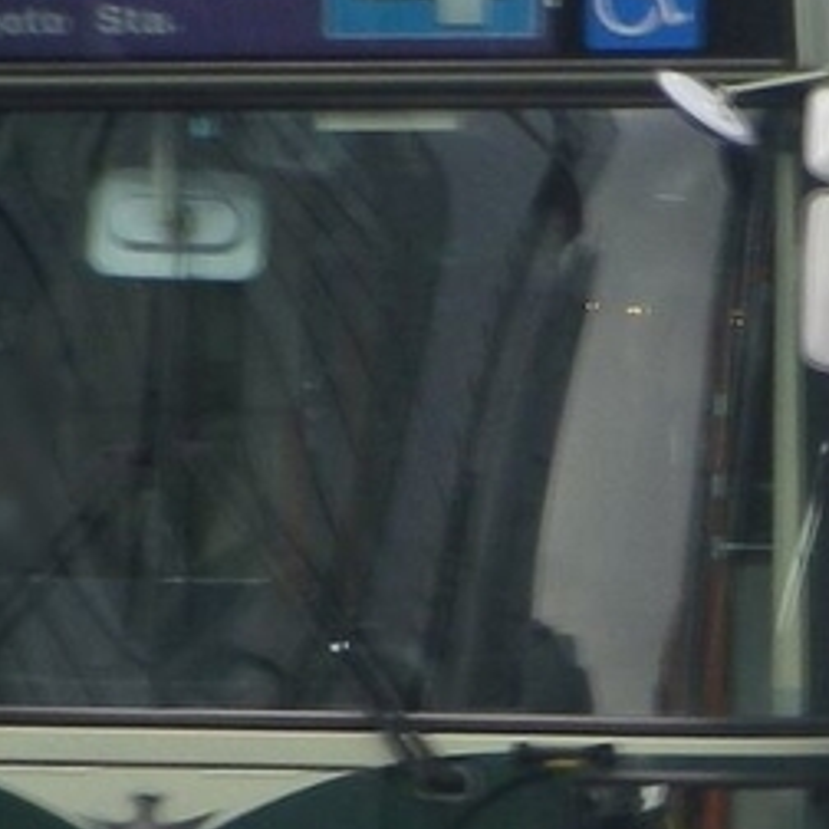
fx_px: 4633
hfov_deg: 10.2
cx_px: 645
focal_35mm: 171
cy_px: 500
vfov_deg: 10.2
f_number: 4.6
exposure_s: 1/80
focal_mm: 10.9
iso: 80
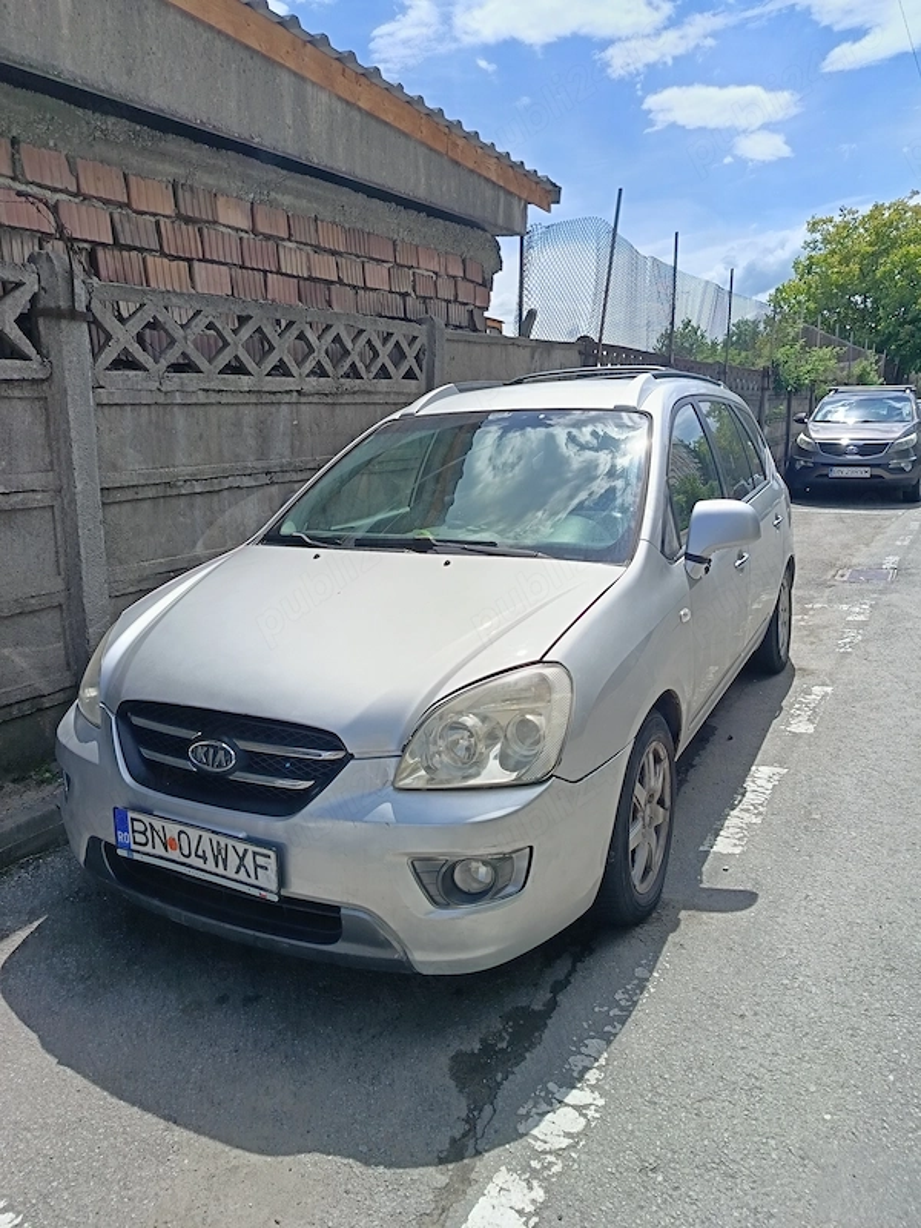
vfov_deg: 71.6
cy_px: 614
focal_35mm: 24
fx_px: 851
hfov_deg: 56.8
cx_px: 460
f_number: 1.75
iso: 101
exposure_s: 1/604
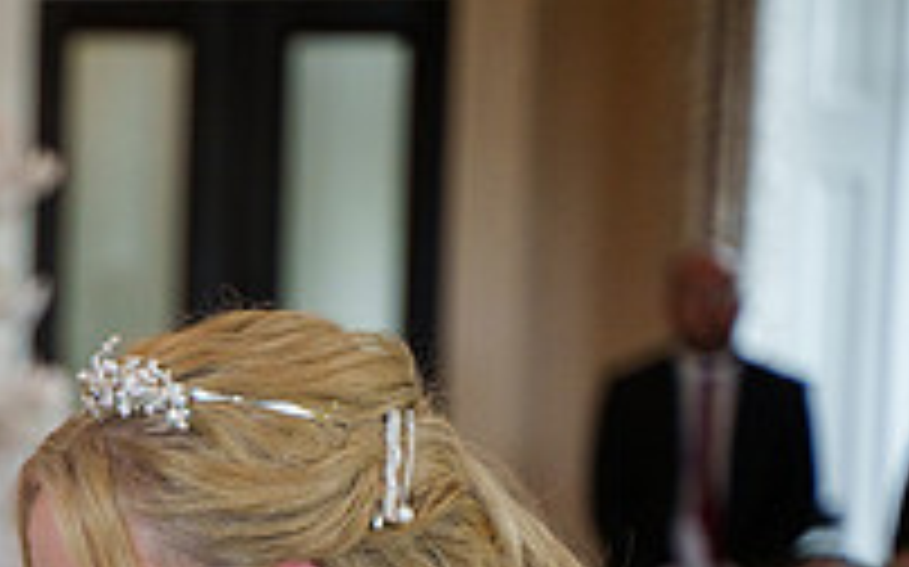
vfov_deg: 5.9
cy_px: 866
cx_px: -297
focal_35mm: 220
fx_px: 5447
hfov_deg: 9.4
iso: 1600
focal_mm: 75
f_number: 2.8
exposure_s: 1/320
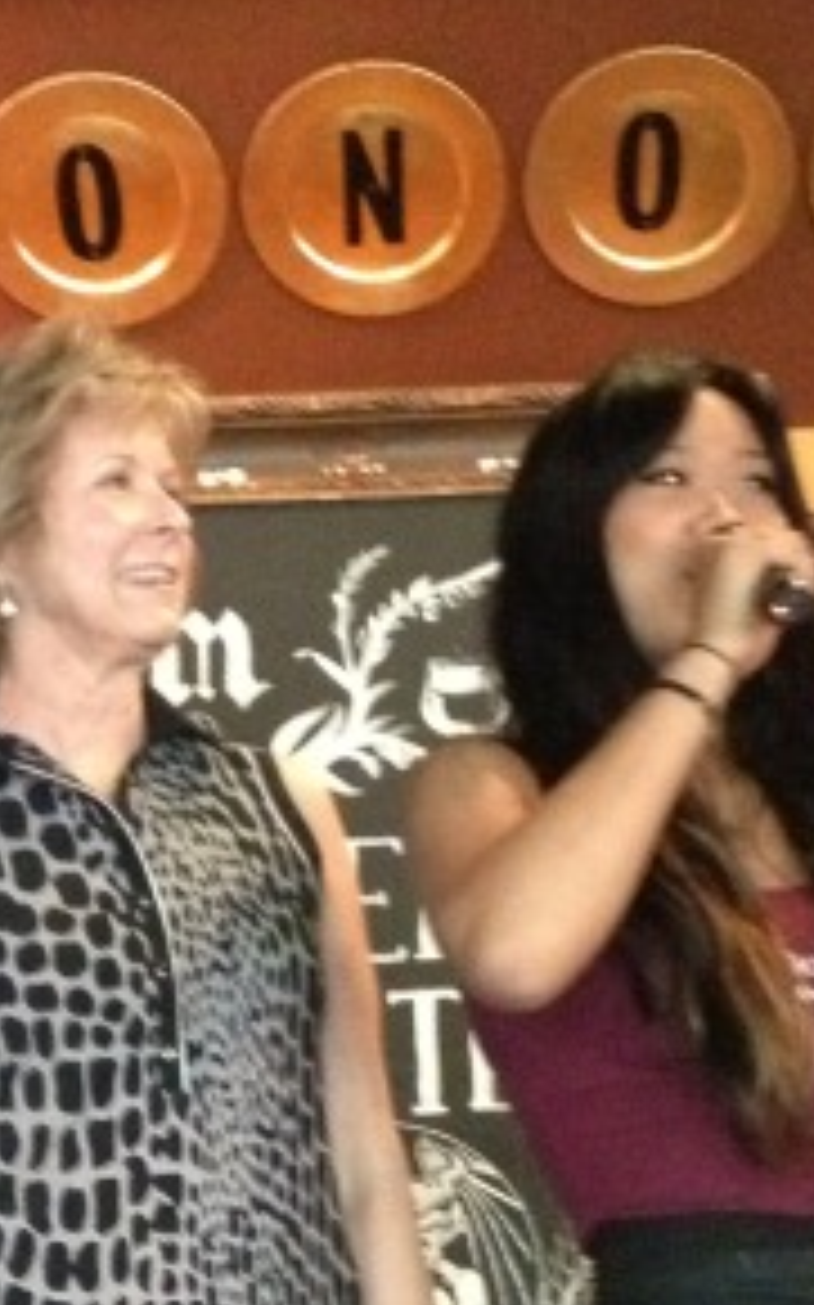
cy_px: 1114
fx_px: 3873
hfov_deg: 12.0
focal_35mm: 109
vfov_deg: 18.9
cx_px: 162
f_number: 2.4
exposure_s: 1/16
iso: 800
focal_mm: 4.28
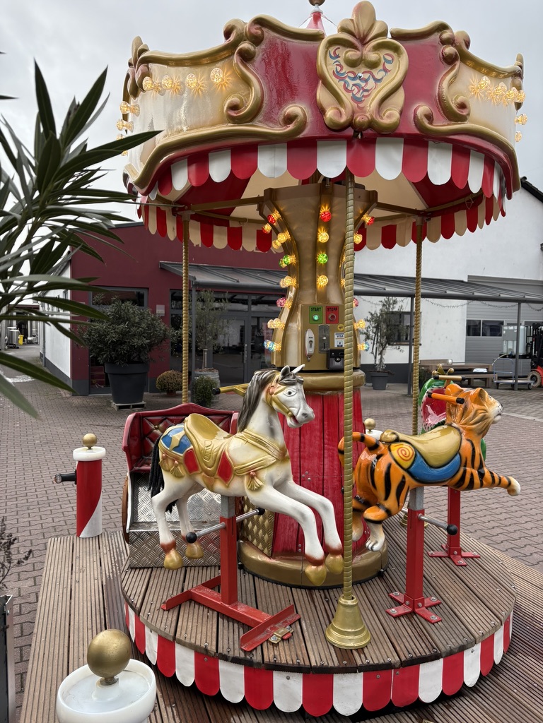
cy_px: 362
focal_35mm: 26
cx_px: 272
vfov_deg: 67.3
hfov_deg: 53.1
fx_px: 544
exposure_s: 1/373
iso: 64
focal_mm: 5.96
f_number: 1.6
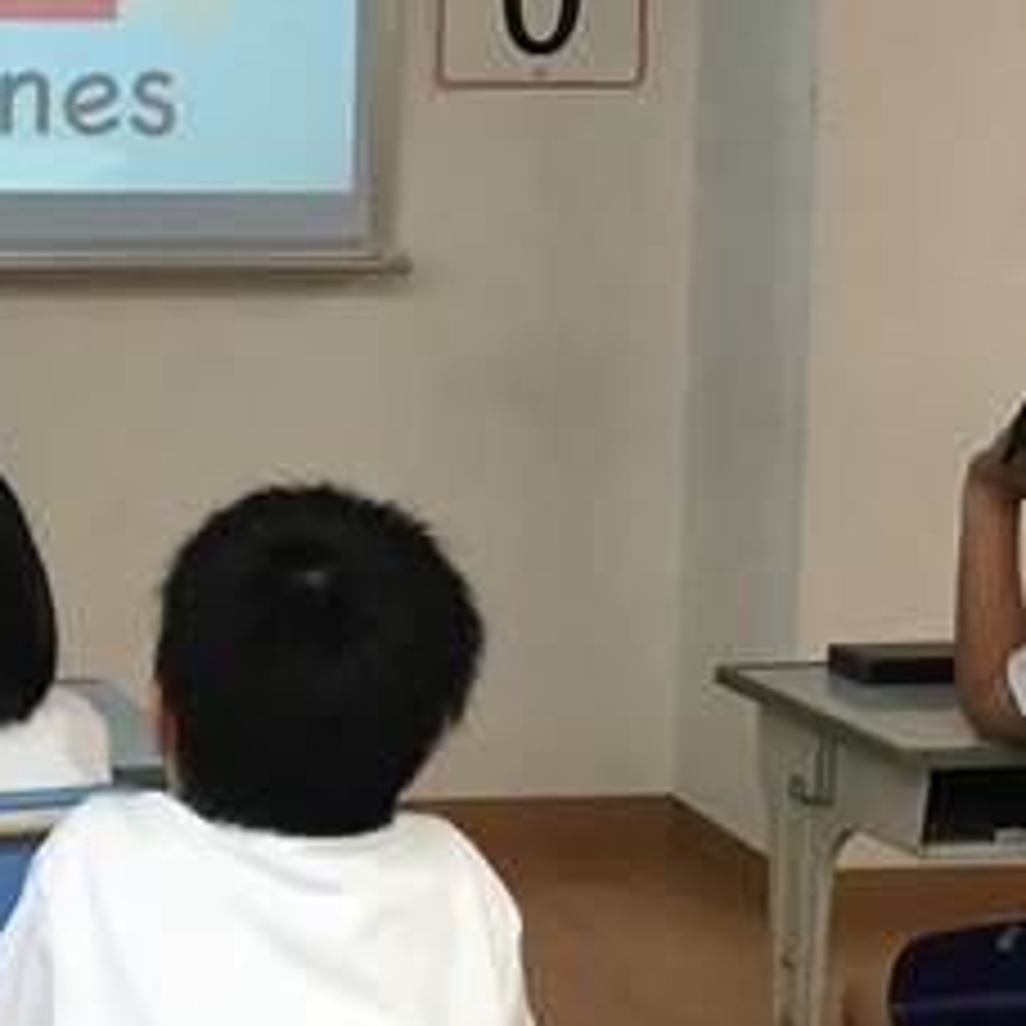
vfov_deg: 14.1
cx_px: -126
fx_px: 4125
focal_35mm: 123
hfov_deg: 13.9
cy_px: 212
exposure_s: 1/30
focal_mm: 3.3
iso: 50
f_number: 2.4
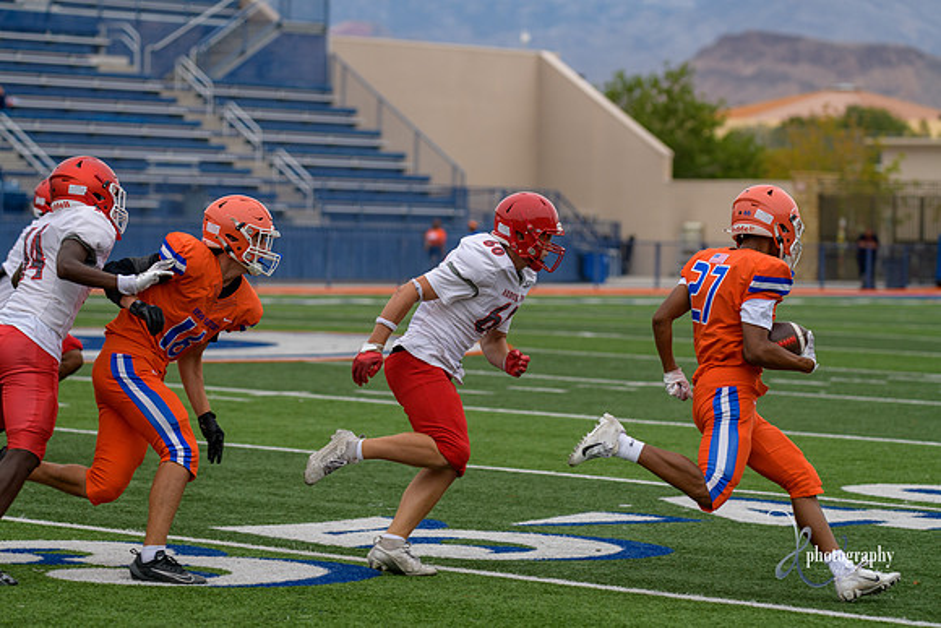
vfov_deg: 9.8
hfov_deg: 14.7
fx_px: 3660
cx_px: 470
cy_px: 314
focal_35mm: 140
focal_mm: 140
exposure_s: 1/1000
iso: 280
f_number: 3.5
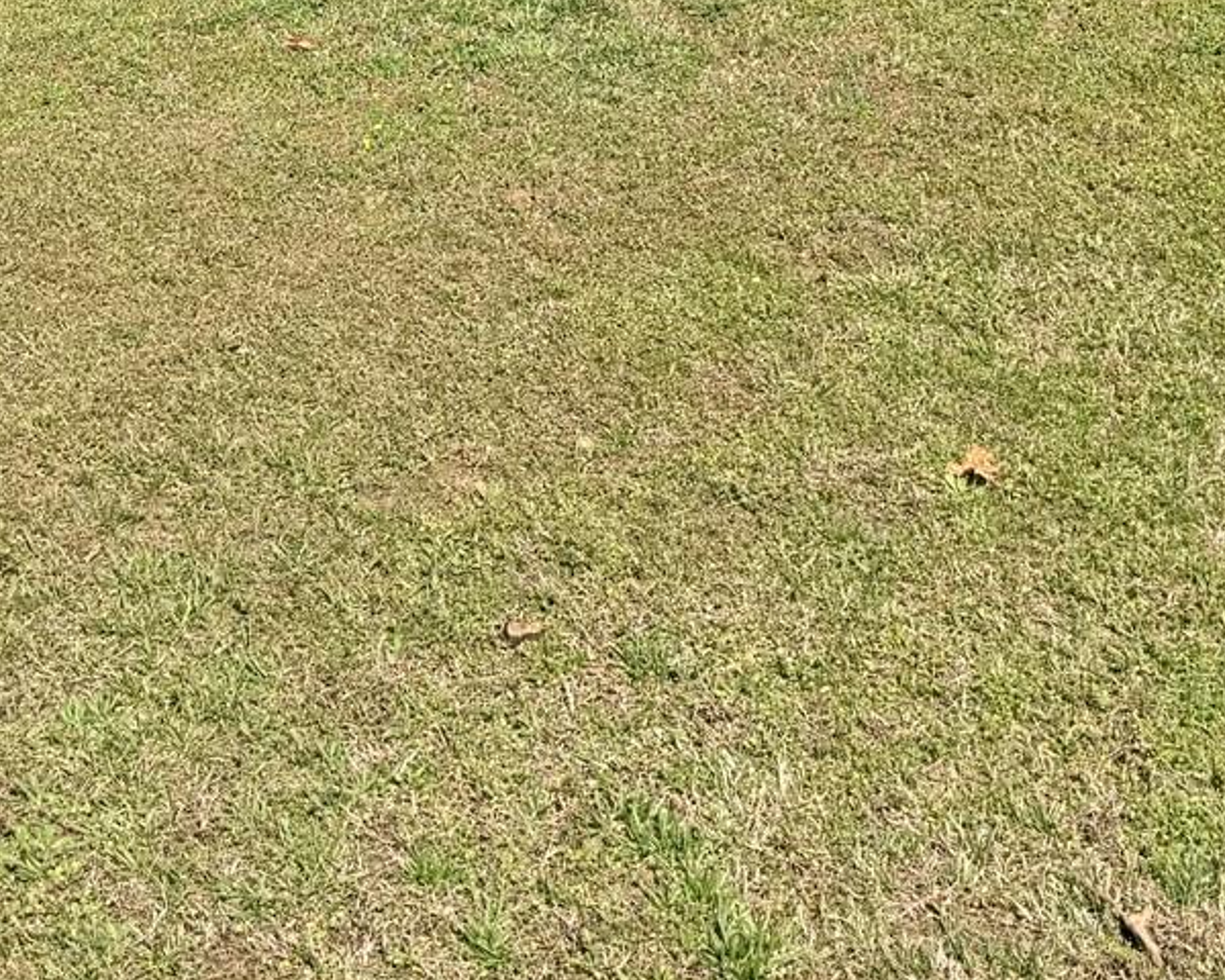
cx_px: 390
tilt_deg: -6.3
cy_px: -372
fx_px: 2900
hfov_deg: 23.7
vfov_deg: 17.7
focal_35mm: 80
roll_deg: -2.0
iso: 80
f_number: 1.78
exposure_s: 1/3584
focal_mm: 6.76
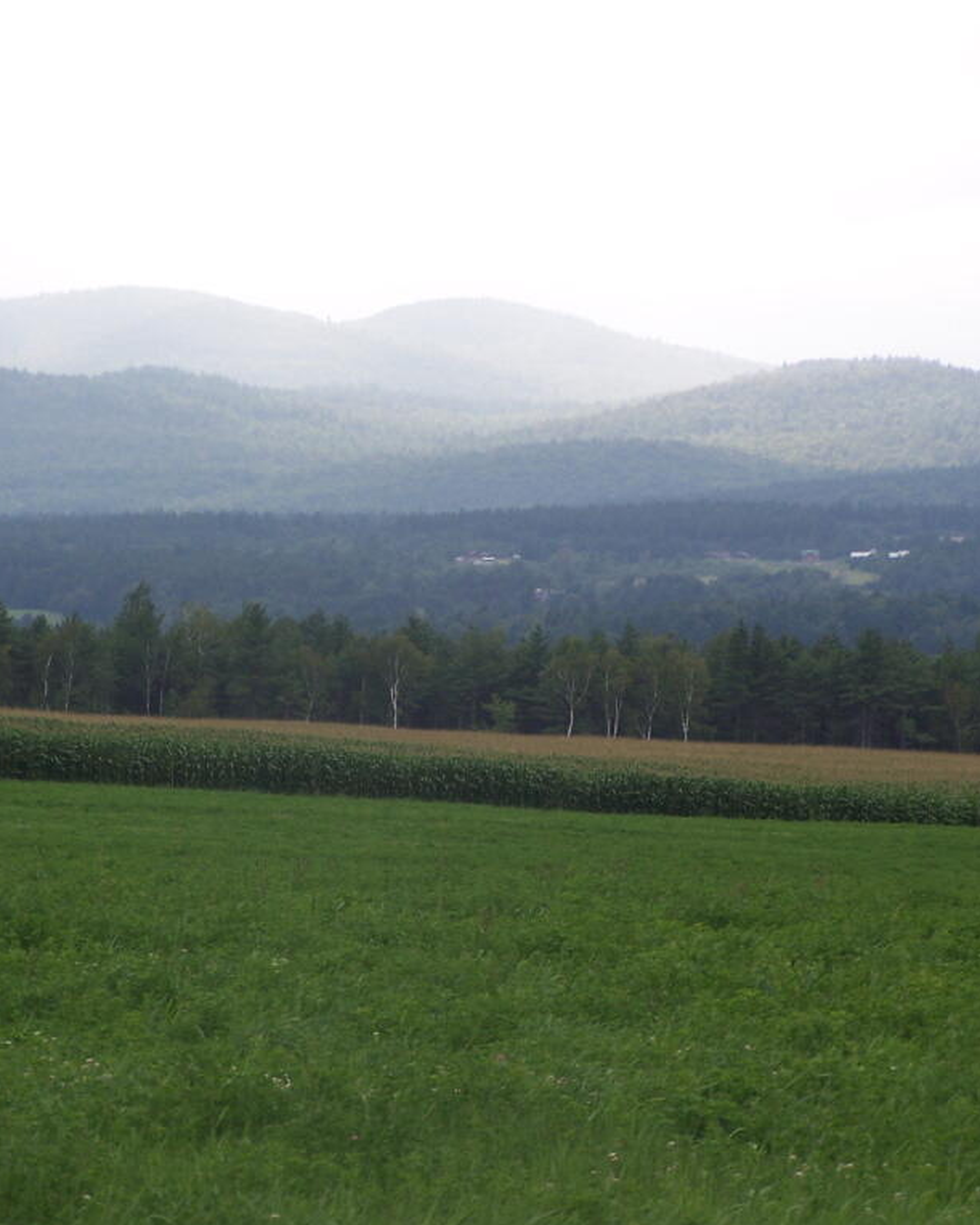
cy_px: 614
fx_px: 7543
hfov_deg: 7.4
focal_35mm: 208
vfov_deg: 9.3
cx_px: 422
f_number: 3.2
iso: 80
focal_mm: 26.4
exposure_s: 1/320
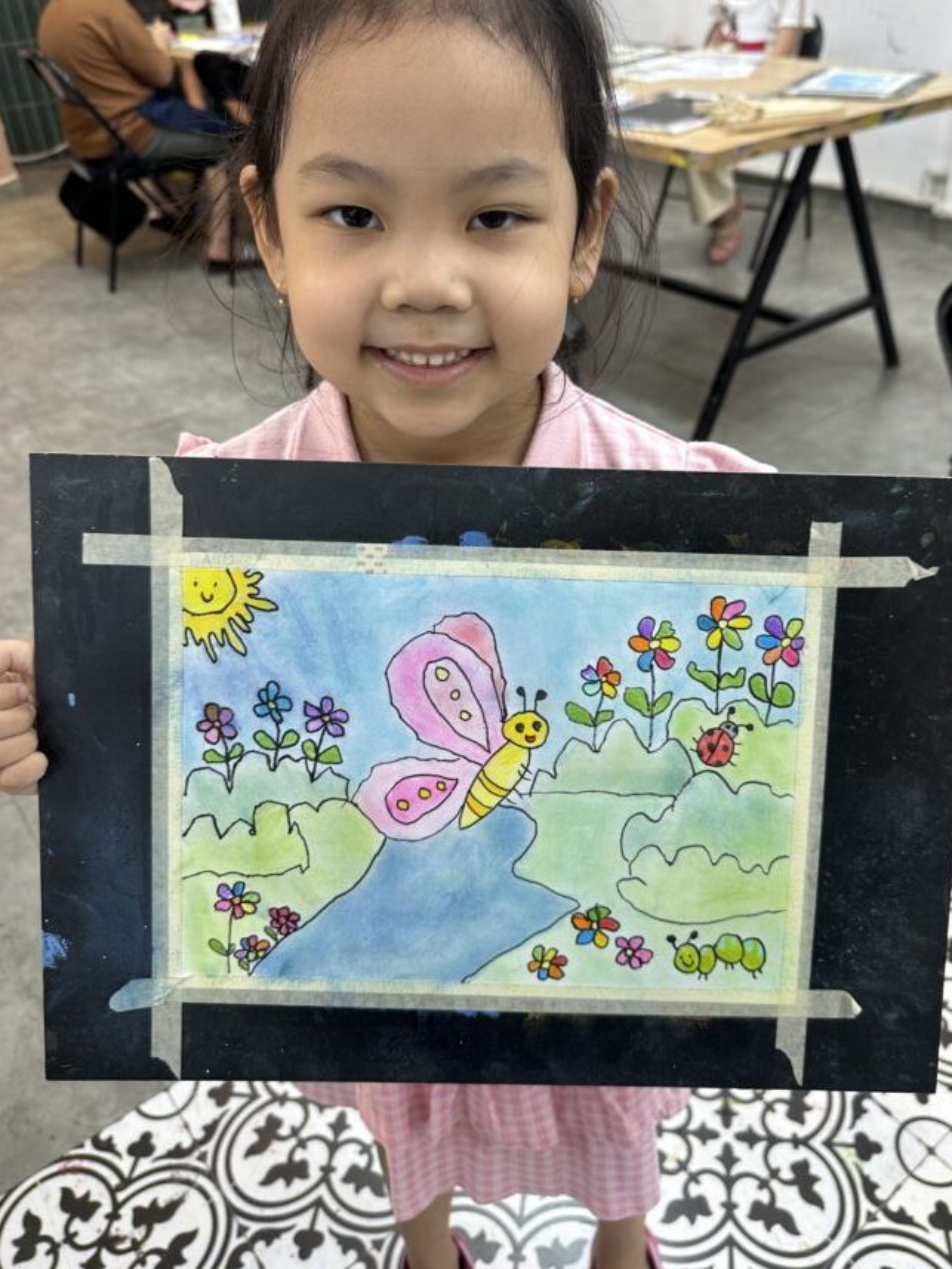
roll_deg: +1.9
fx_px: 1026
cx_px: 532
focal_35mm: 28
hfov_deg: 49.7
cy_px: 540
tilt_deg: -31.0
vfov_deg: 63.1
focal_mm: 6.86
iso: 64
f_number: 1.78
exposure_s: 1/100
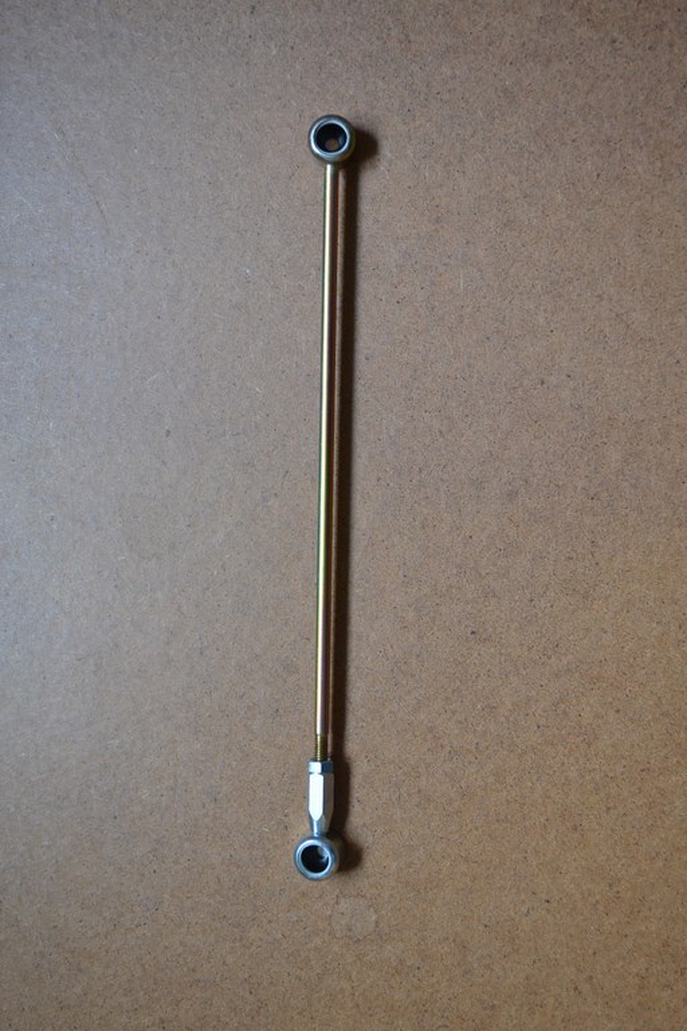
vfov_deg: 41.1
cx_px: 344
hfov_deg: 28.1
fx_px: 1374
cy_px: 516
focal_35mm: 48
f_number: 4.8
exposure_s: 1/30
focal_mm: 32
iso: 400
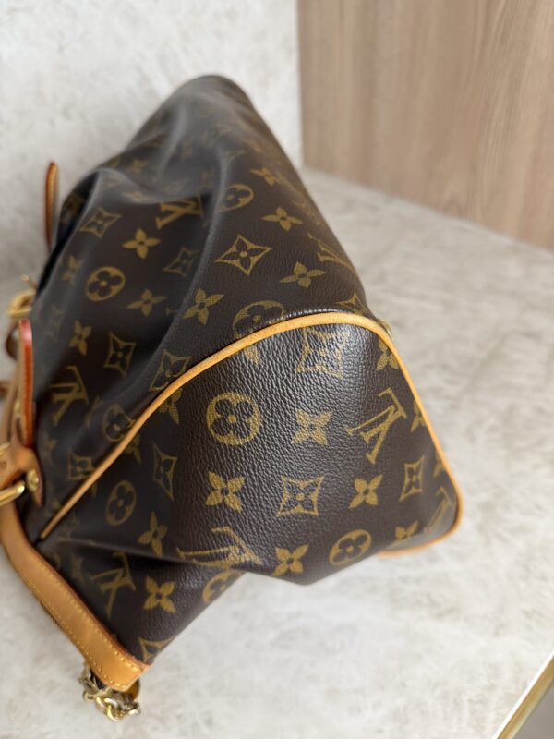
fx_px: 512
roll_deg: +4.8
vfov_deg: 71.6
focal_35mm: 24
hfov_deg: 56.8
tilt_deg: -40.8
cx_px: 277
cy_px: 370
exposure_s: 1/120
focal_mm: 6.76
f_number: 1.78
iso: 100
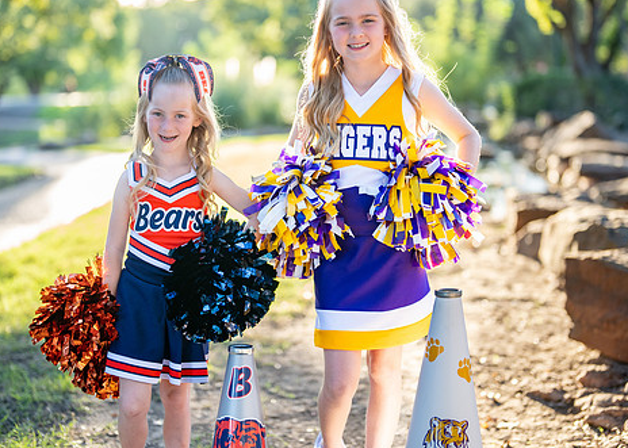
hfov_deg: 29.5
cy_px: 189
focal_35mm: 67
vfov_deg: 21.2
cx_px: 309
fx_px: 1194
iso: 250
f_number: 1.2
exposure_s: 1/800
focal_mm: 50
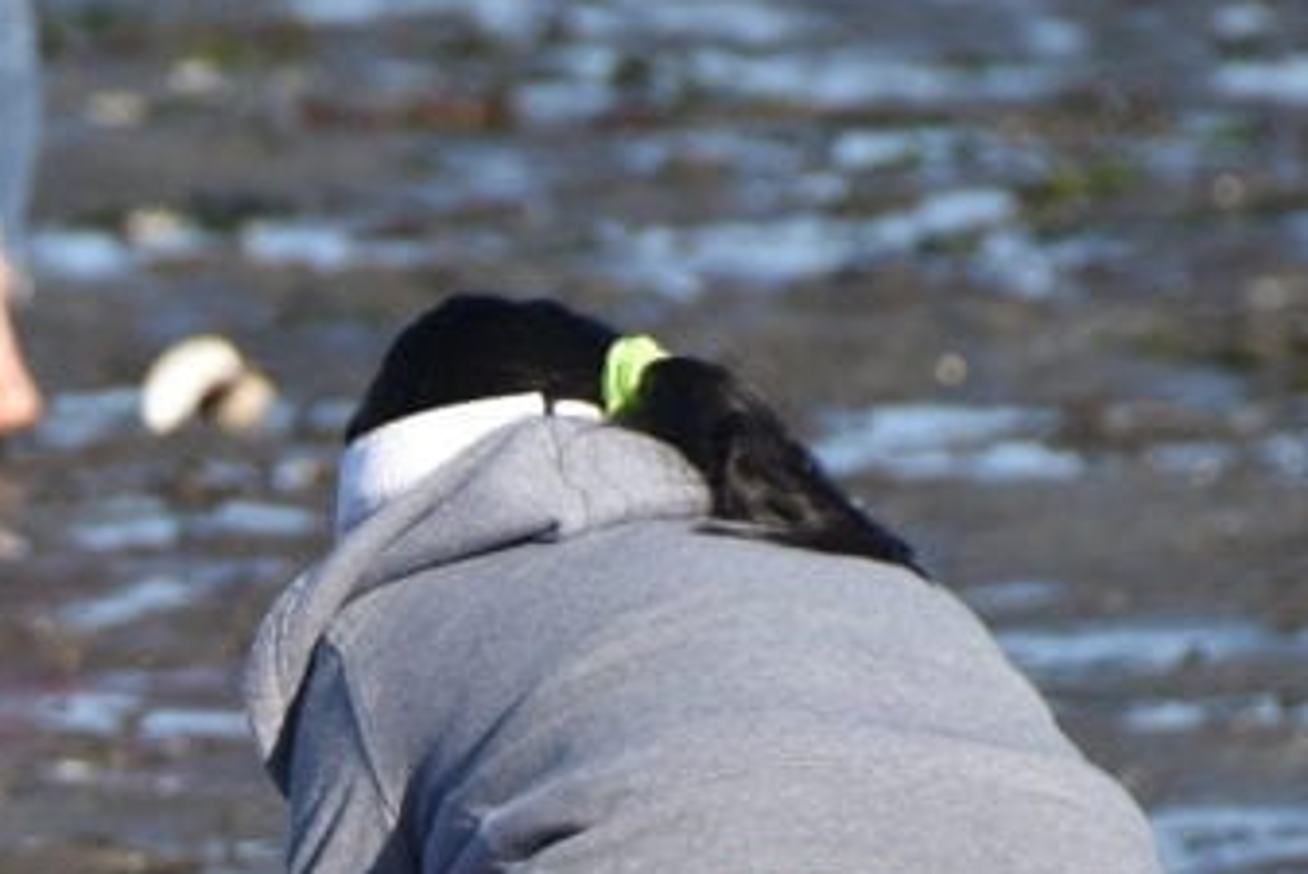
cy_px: 1101
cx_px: -27
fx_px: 34821
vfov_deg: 1.4
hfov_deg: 2.2
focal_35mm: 958
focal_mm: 210
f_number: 6.3
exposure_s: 1/640
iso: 200
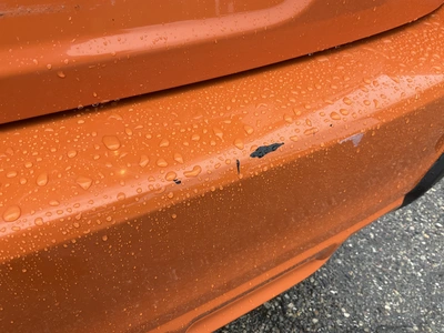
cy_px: 166
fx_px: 372
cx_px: 222
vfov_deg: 48.2
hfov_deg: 61.7
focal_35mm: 29
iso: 20
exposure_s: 1/122
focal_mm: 3
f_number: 1.8
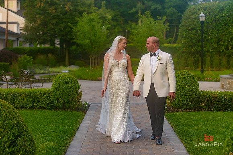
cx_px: 116
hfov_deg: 25.4
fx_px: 518
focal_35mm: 80
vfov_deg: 17.1
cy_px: 78
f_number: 3.2
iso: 200
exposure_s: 1/125
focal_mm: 80
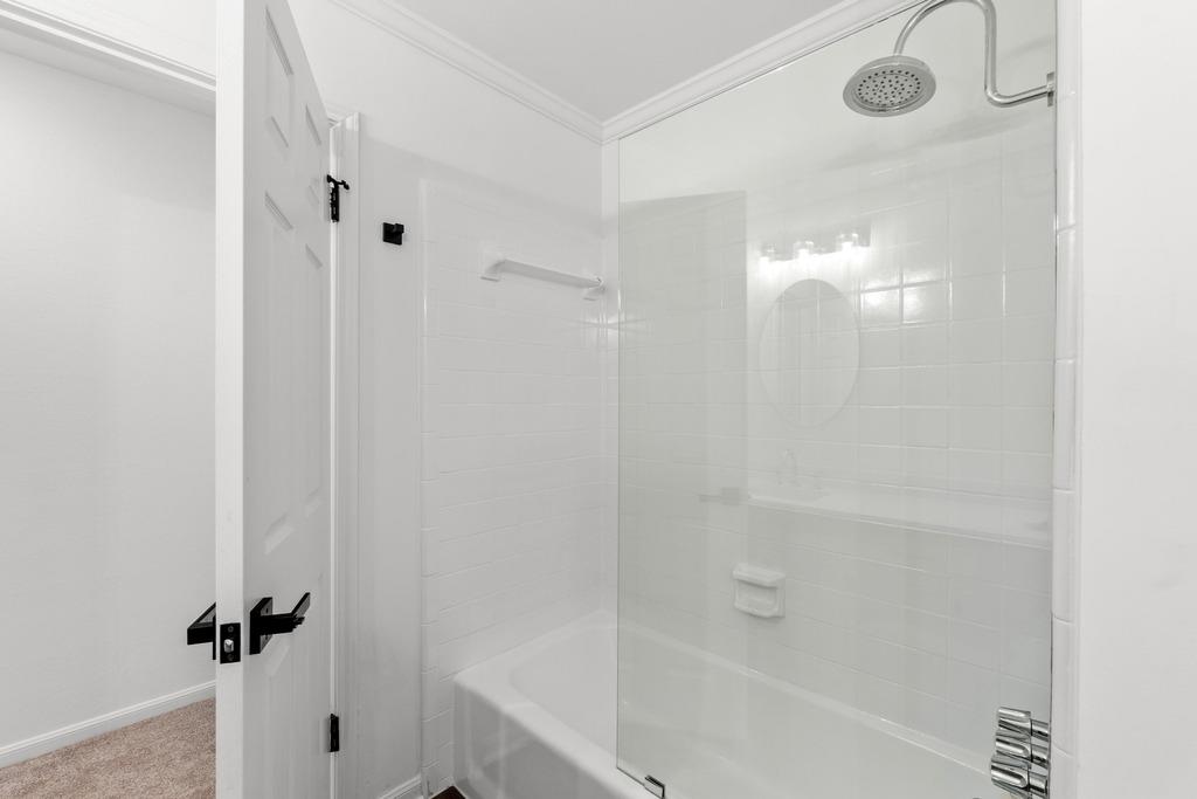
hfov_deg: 100.4
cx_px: 598
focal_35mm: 15
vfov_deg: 77.3
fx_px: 499
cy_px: 400
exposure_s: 2.5
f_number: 11
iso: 250
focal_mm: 10
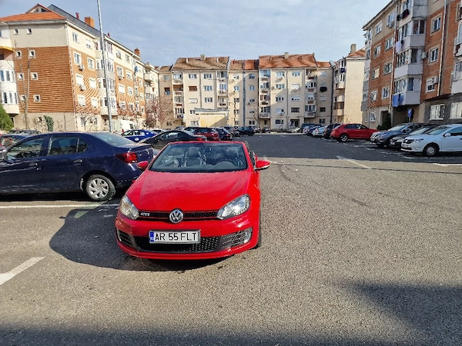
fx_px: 307
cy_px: 173
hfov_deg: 73.9
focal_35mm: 23
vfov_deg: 58.9
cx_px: 231
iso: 50
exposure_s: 1/1000
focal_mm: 6.4
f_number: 1.8
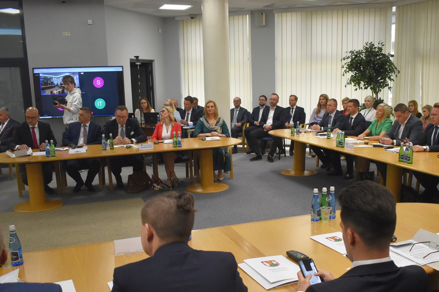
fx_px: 451
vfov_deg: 35.6
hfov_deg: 51.7
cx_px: 252
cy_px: 194
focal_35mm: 37
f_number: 3.5
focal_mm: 18
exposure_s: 1/500
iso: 2000
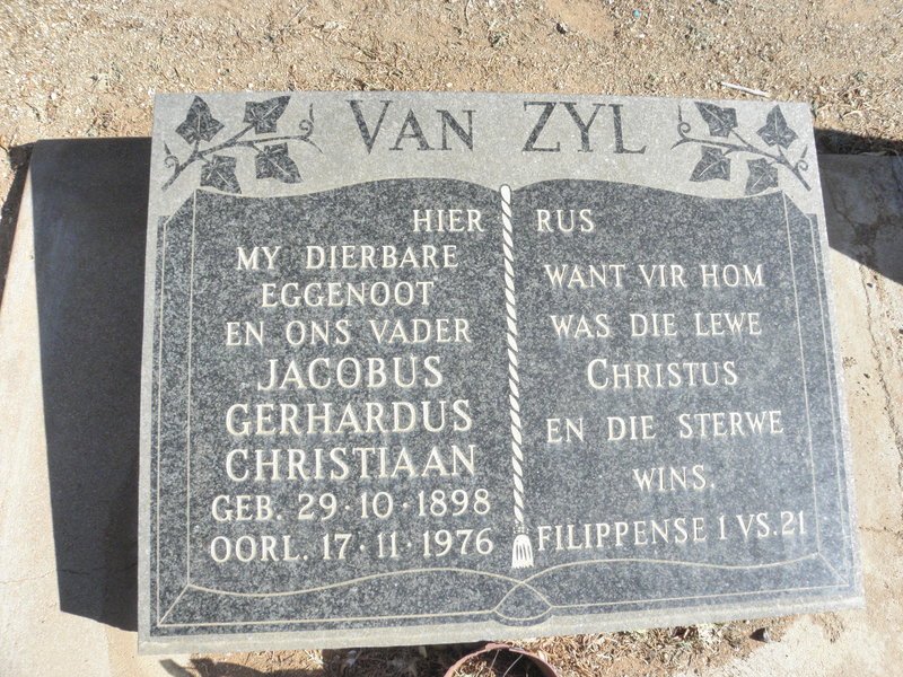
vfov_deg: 53.1
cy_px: 338
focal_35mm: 26
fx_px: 678
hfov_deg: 67.3
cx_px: 452
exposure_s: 1/500
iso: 200
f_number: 6.3
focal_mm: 4.6
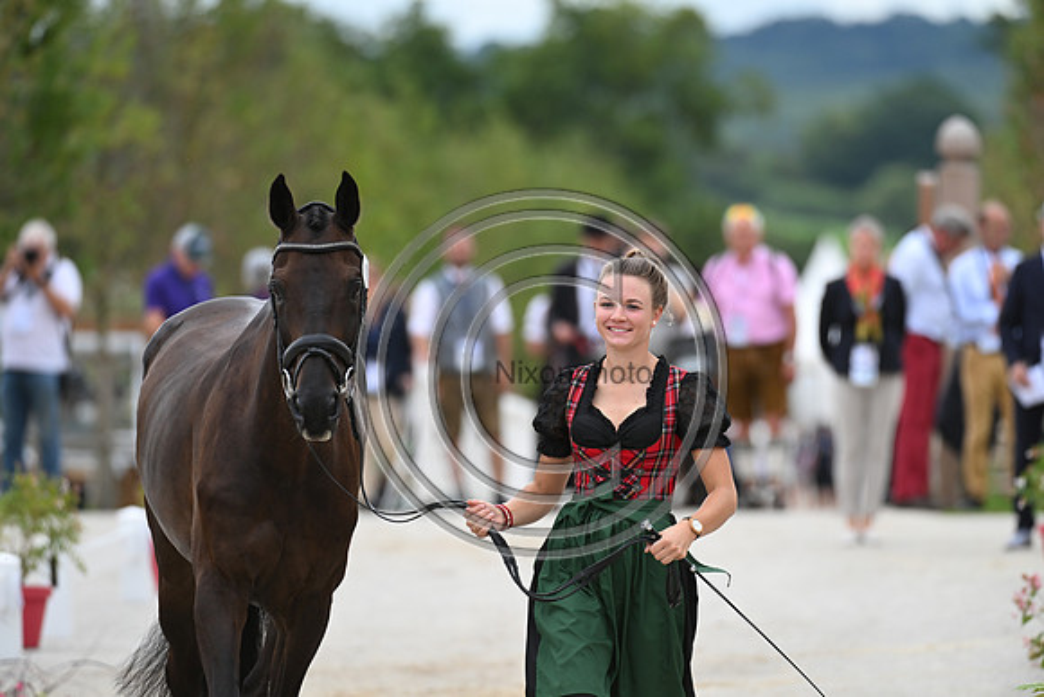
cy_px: 348
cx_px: 522
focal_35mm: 400
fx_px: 11602
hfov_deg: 5.2
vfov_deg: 3.4
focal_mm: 400
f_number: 5.6
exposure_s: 1/1600
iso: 640
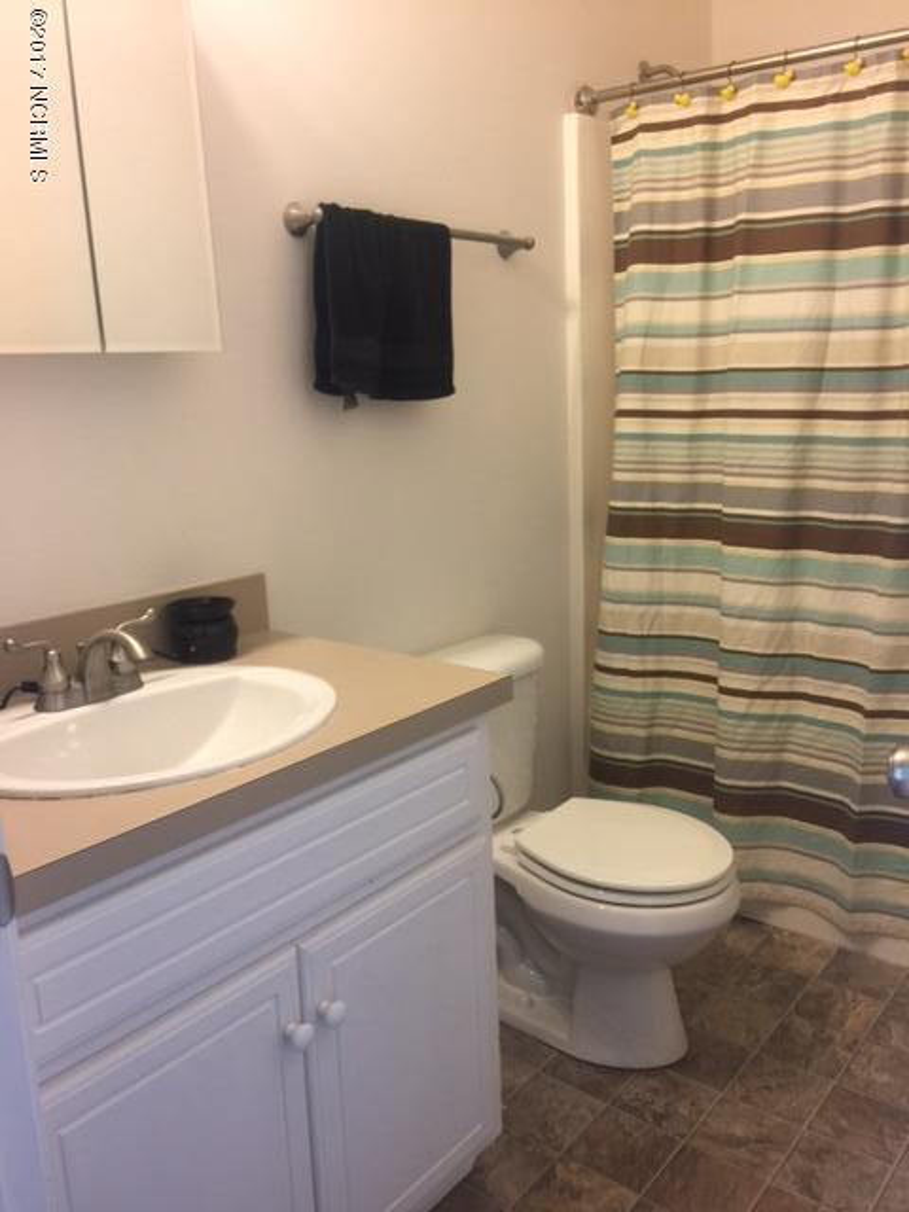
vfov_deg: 61.7
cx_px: 454
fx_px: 1015
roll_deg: +1.6
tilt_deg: -12.6
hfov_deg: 48.2
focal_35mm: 29
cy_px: 606
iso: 50
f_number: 2.2
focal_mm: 4.15
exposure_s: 1/17
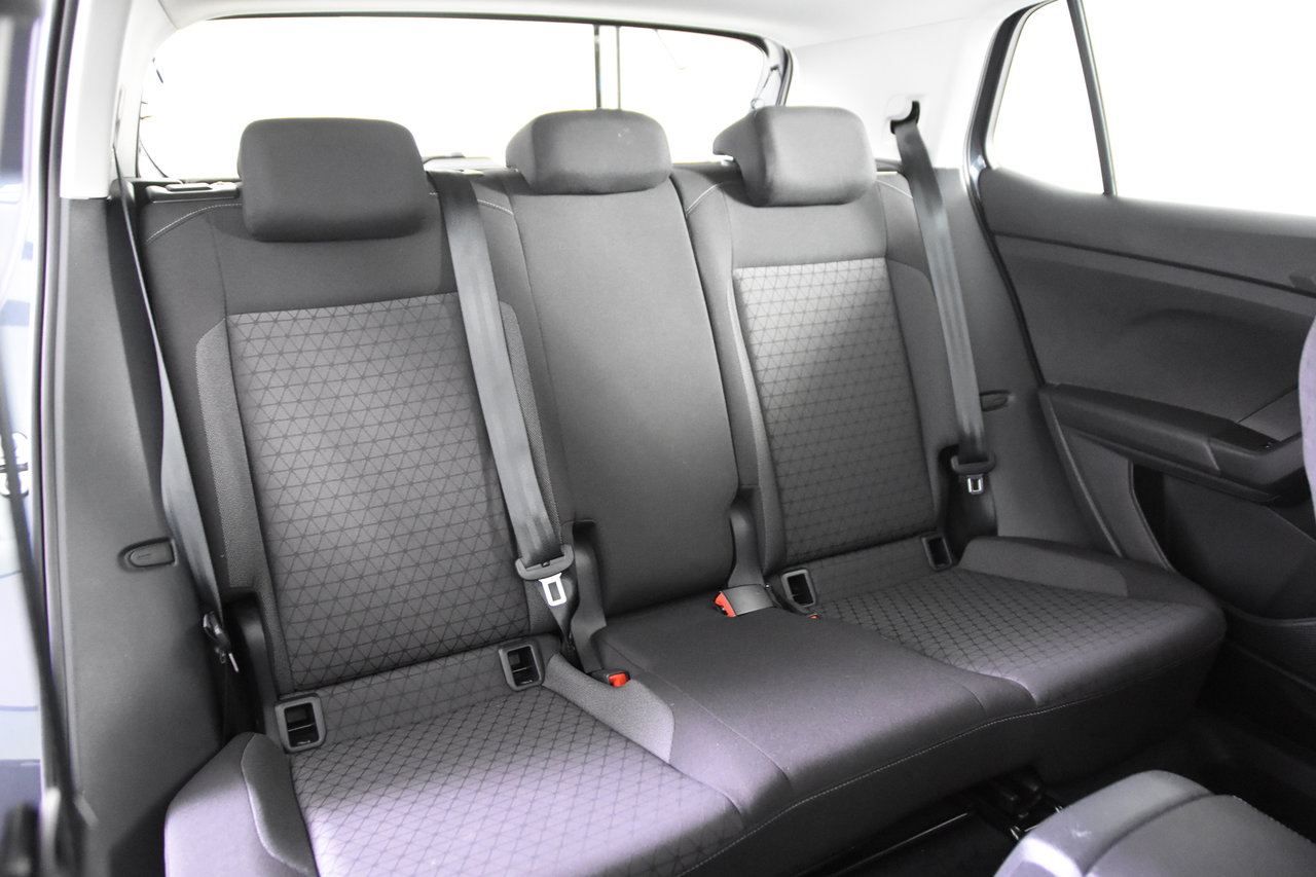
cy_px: 438
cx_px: 658
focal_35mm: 26
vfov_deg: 50.4
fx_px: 932
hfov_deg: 70.4
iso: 5600
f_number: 2.8
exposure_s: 1/25
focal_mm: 17
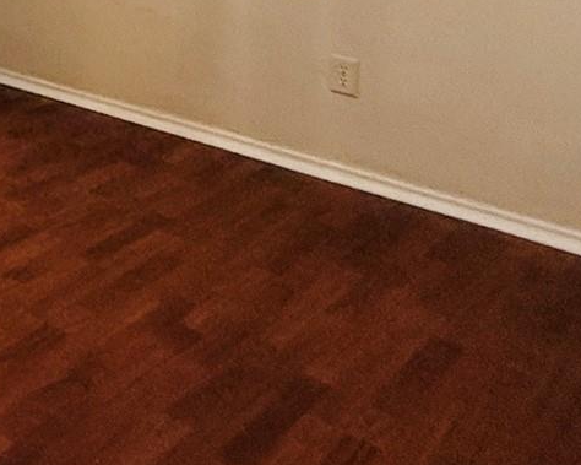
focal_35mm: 59
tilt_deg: -0.6
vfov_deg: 21.6
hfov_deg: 24.4
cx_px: -306
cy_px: -231
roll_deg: -0.8
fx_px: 1014
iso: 500
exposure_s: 1/120
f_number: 2.2
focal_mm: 2.22
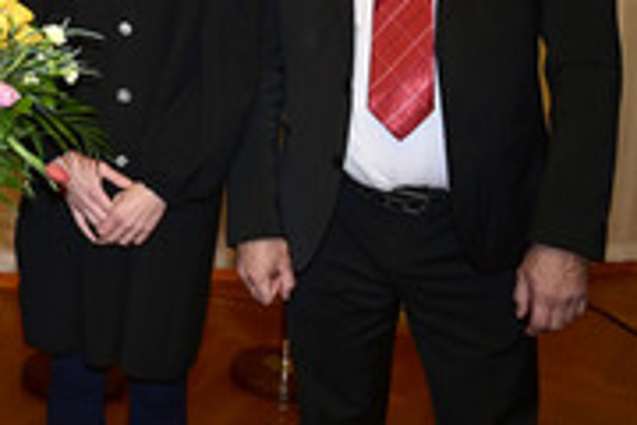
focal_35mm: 60
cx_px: -136
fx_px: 1062
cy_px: 50
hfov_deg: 28.8
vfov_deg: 22.1
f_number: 2.8
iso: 800
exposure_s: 1/200
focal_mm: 24
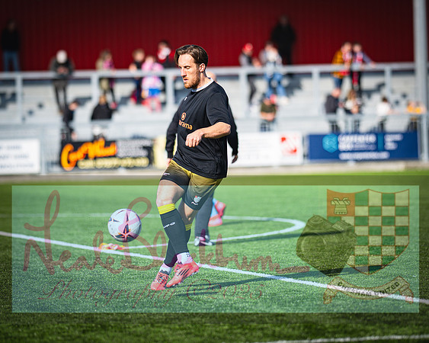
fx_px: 2891
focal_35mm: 228
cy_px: 172
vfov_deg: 6.8
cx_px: 214
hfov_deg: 8.5
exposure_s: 1/3200
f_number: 1.8
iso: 100
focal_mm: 135
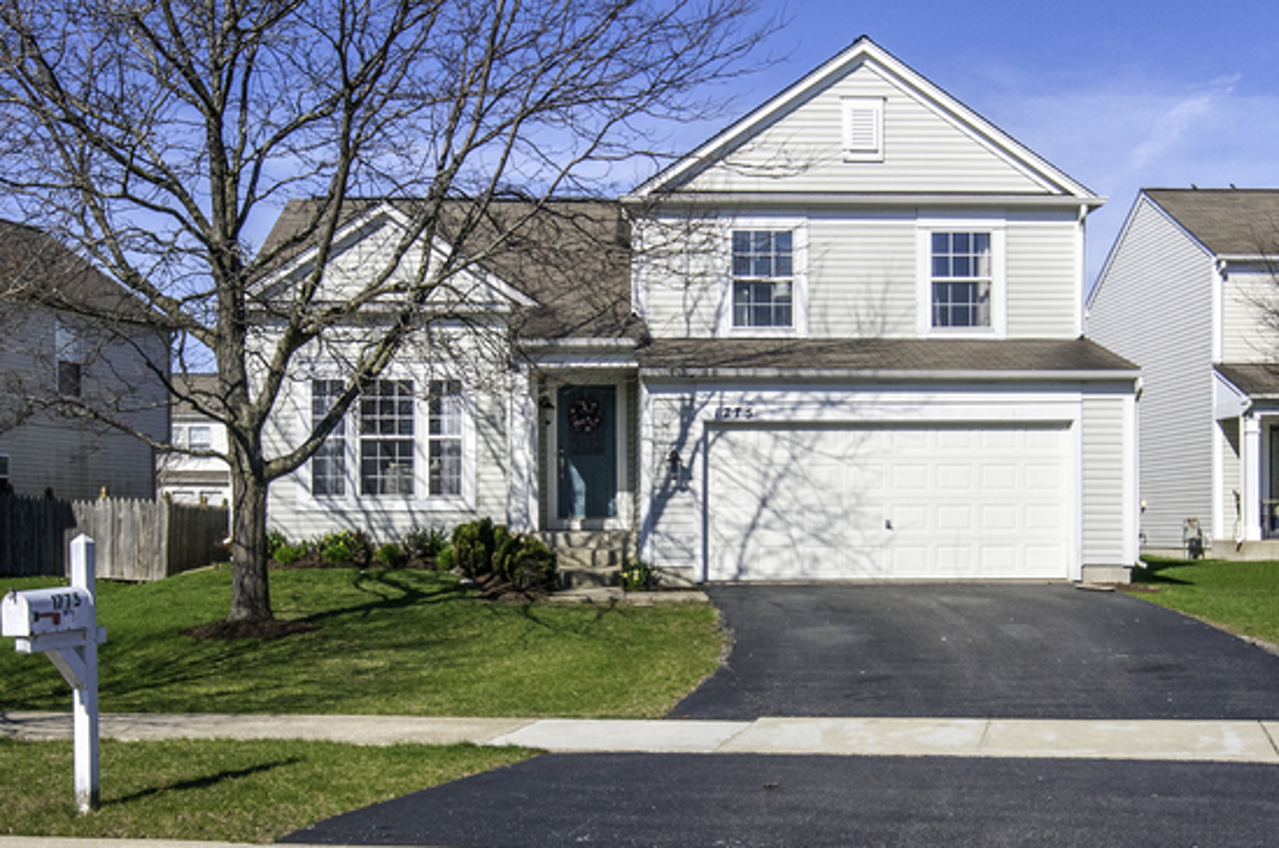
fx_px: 1241
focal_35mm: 35
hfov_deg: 54.5
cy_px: 372
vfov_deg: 37.7
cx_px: 648
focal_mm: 20
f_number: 9
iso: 640
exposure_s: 1/2000
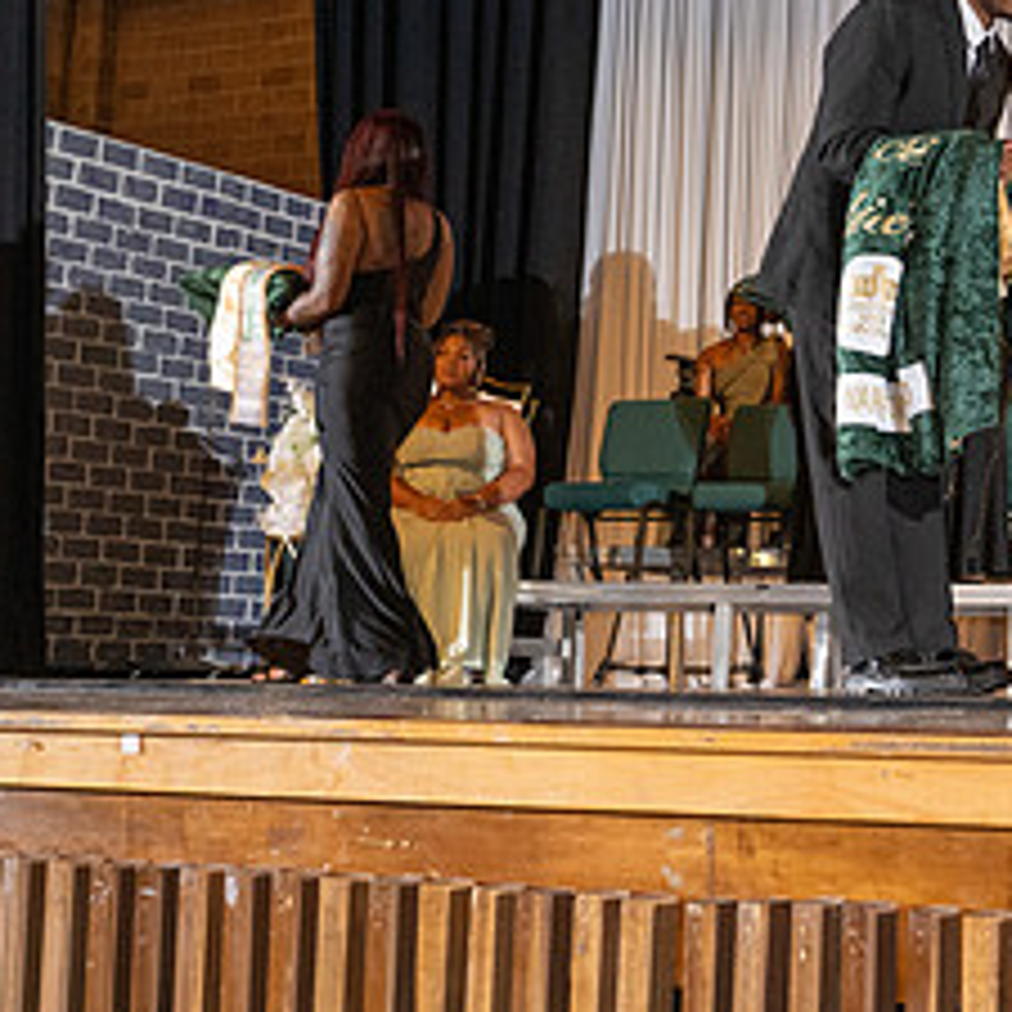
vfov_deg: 25.0
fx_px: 2282
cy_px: 470
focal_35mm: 69
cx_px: 1241
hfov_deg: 22.8
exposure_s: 1/200
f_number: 5.6
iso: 3200
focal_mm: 31.5
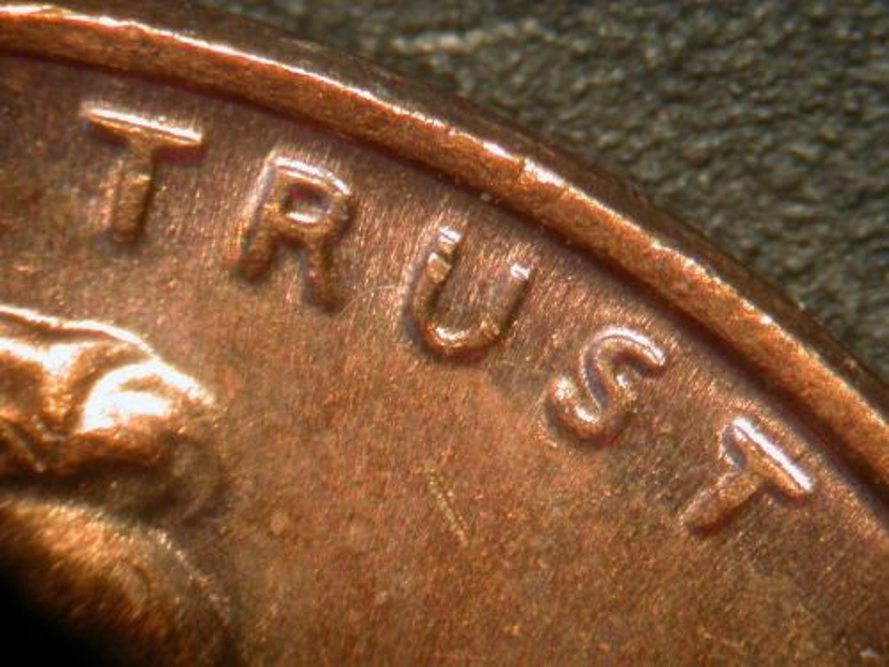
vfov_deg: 9.6
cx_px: 444
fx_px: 3955
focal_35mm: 154
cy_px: 334
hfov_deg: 12.8
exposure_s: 1/4.5
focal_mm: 32
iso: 100
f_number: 5.1
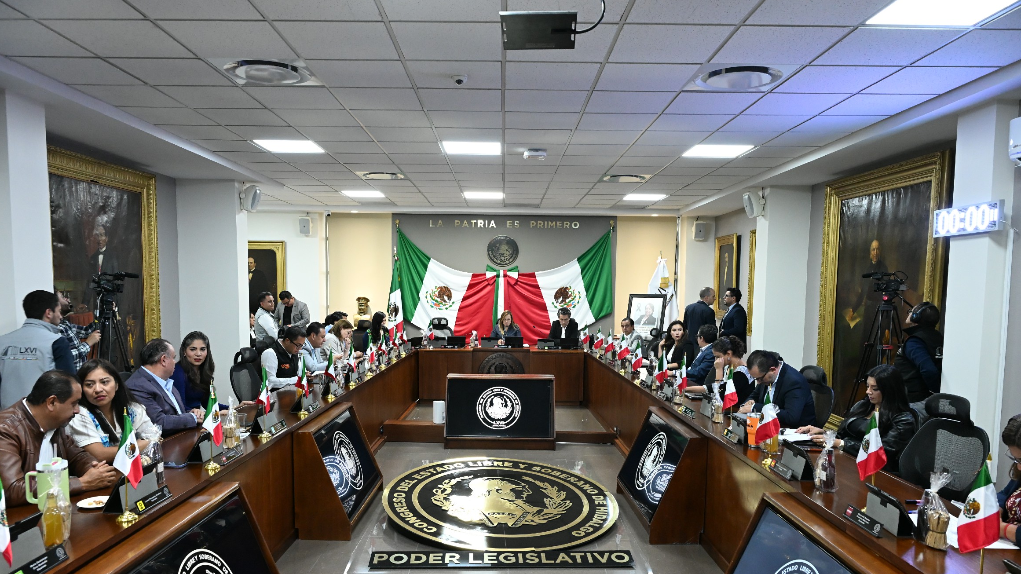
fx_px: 704
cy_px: 343
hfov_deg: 71.9
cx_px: 510
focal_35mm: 26
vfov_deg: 44.2
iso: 5000
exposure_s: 1/80
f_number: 5.6
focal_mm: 24
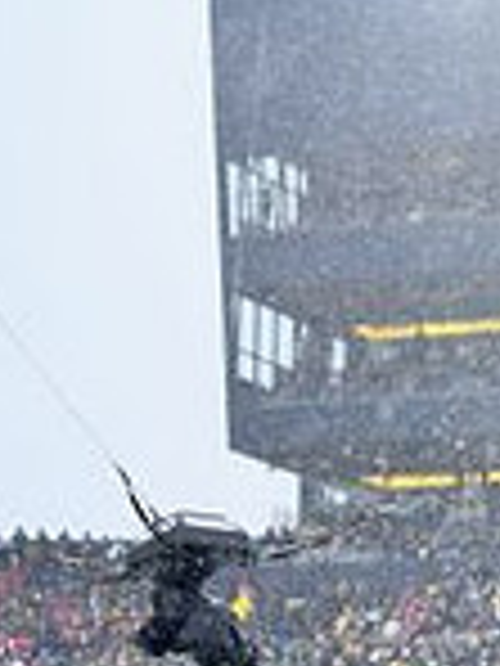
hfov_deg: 5.4
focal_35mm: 264
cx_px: 1207
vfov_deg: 7.5
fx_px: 5084
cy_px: 709
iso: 800
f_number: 2.8
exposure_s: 1/1000
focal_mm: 70
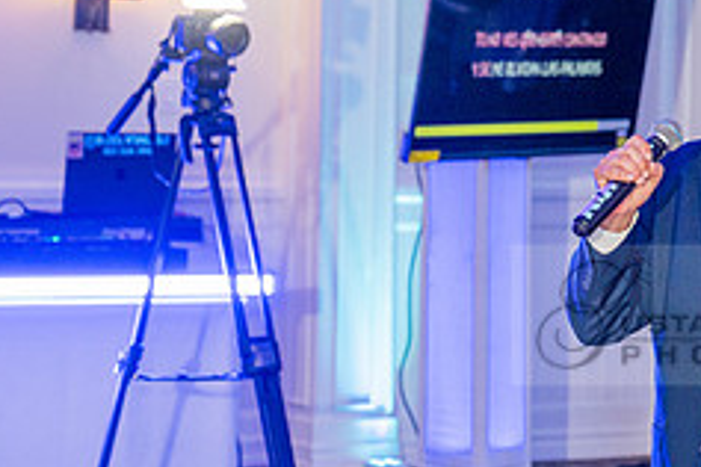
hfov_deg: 12.3
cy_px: 315
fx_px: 3193
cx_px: 769
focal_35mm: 164
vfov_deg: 8.4
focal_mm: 67
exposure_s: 1/200
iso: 1000
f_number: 4.5
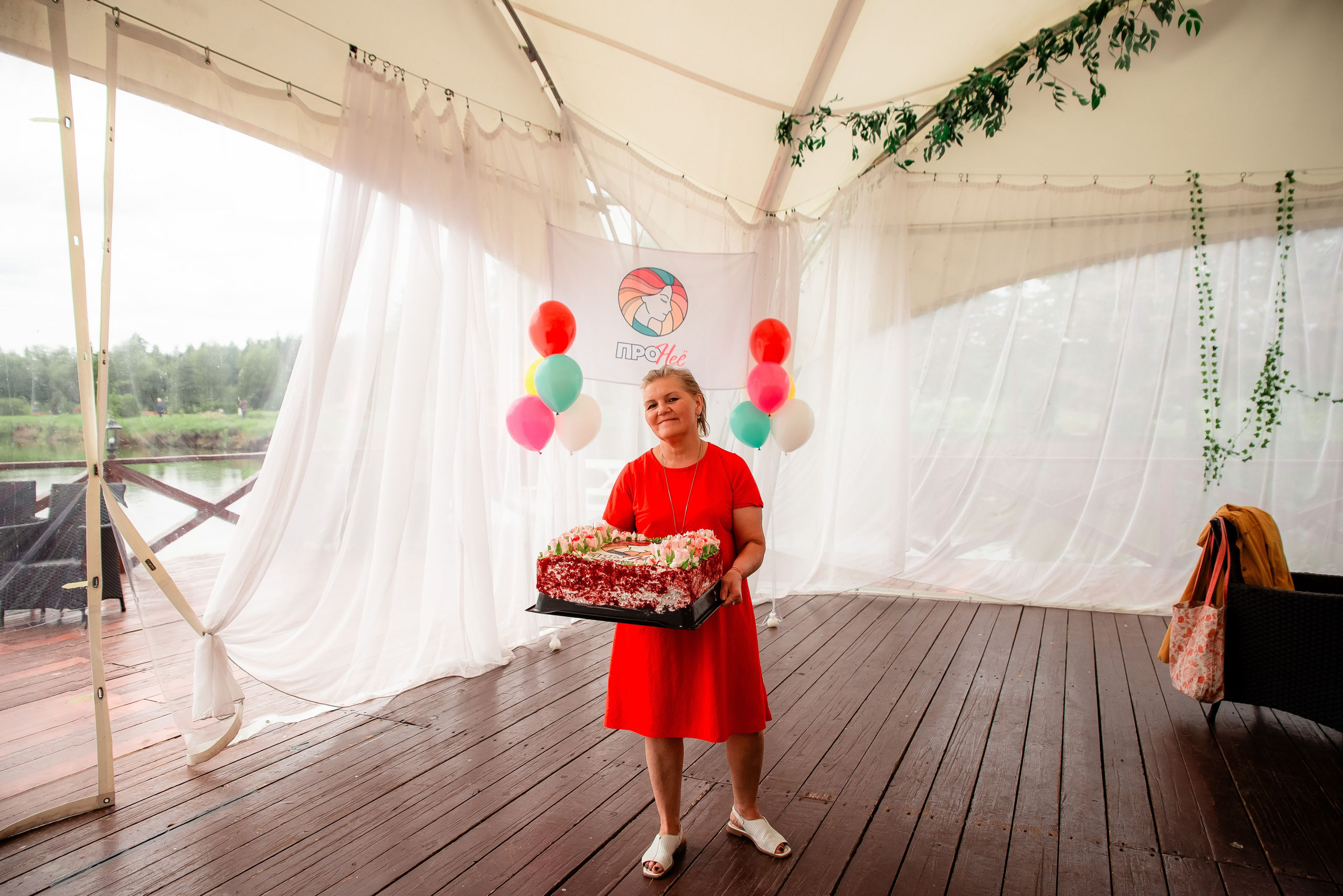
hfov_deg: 73.7
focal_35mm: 24
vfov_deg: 53.2
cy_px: 448
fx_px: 896
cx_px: 672
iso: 250
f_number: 3.5
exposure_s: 1/800
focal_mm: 24
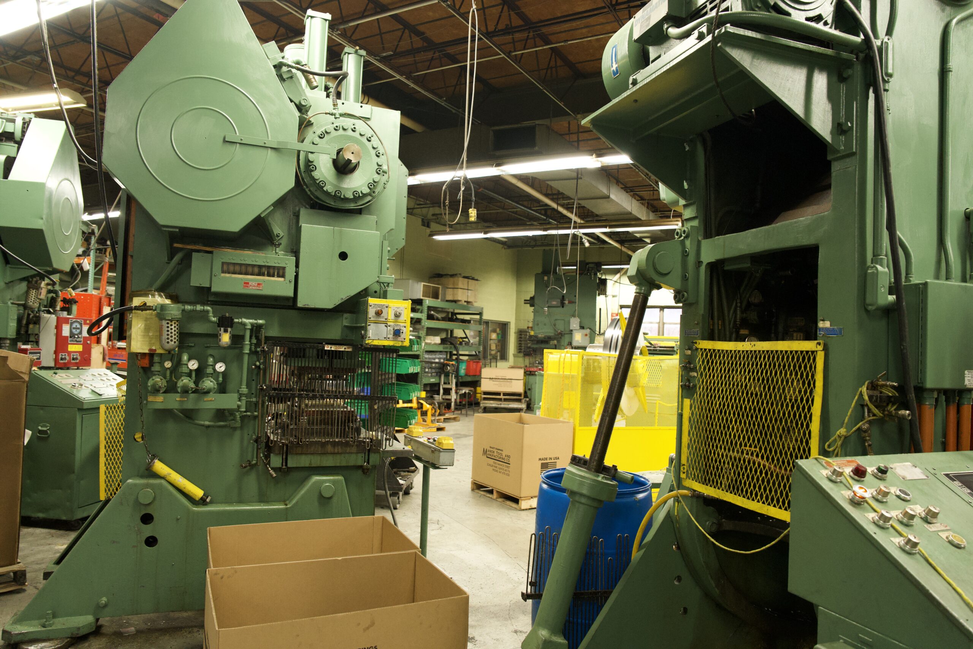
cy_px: 324
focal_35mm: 24
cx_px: 486
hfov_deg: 73.7
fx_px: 649
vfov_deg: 53.1
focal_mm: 24
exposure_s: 1/160
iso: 4000
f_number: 4.5
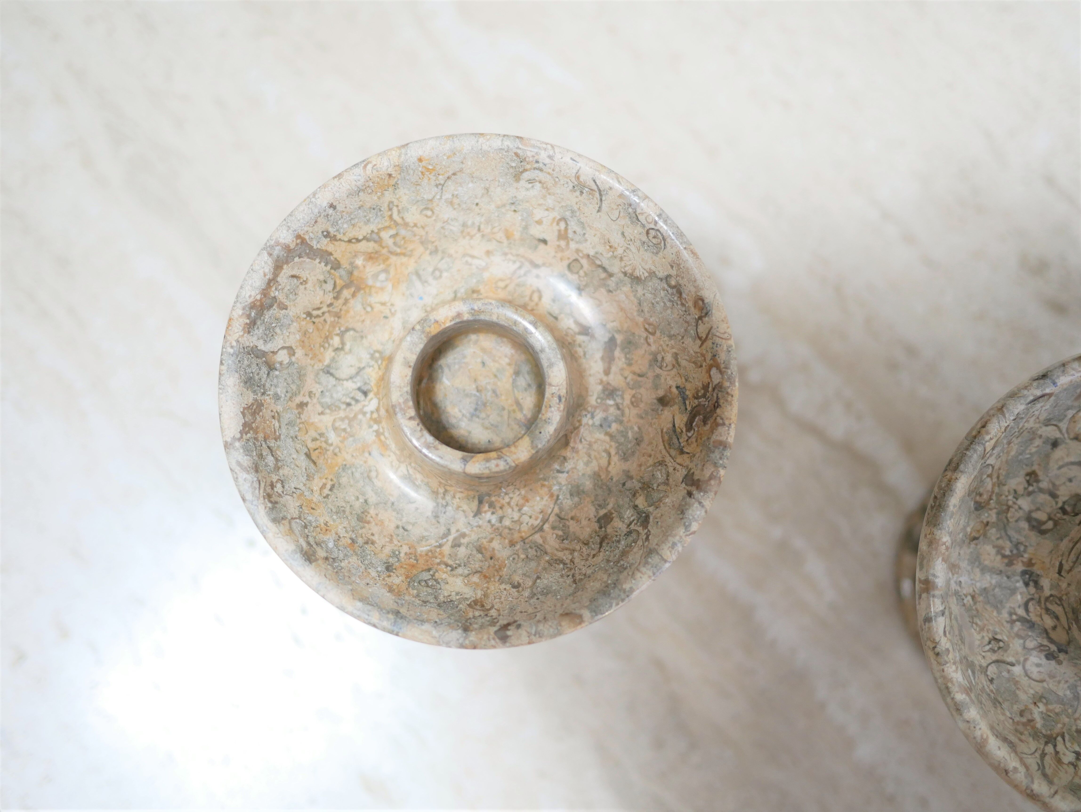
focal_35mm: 40
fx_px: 1250
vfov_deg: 36.0
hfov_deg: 46.8
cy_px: 406
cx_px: 540
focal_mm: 20
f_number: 1.7
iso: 500
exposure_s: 1/60
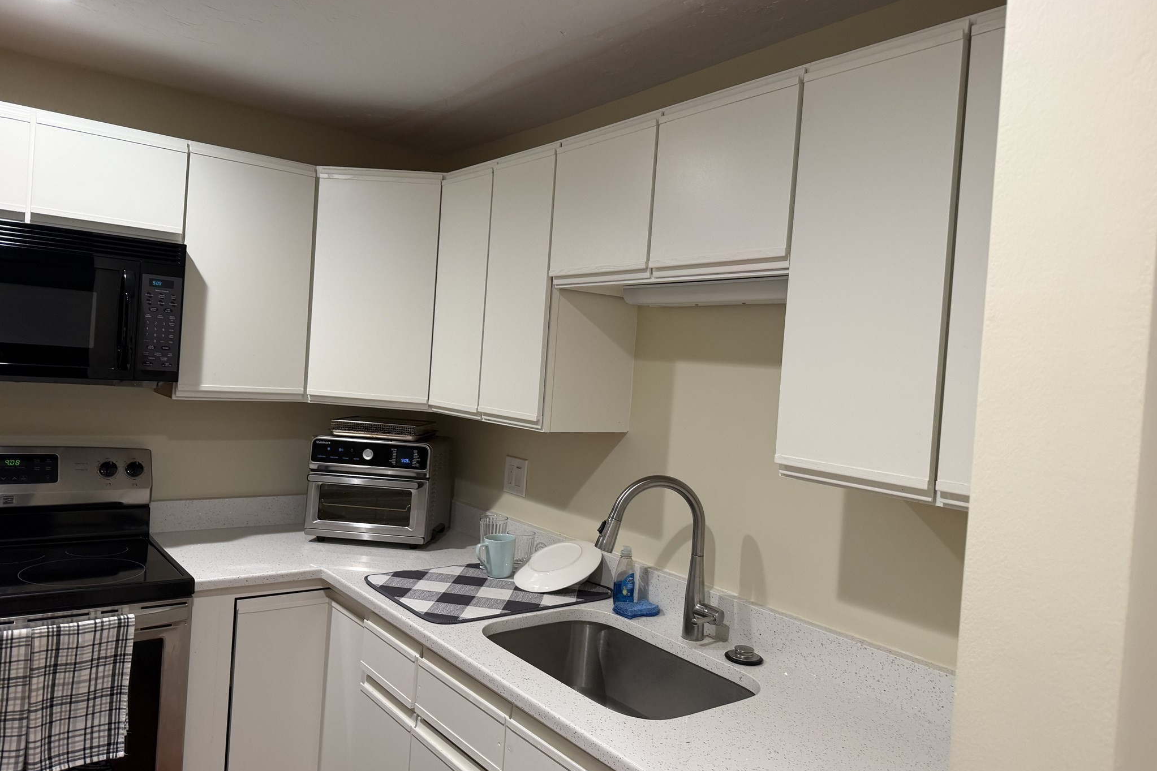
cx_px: 579
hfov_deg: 71.5
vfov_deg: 51.3
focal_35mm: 25
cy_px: 394
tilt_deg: -1.1
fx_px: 803
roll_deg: -3.6
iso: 125
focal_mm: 6.76
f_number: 1.78
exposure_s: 1/60
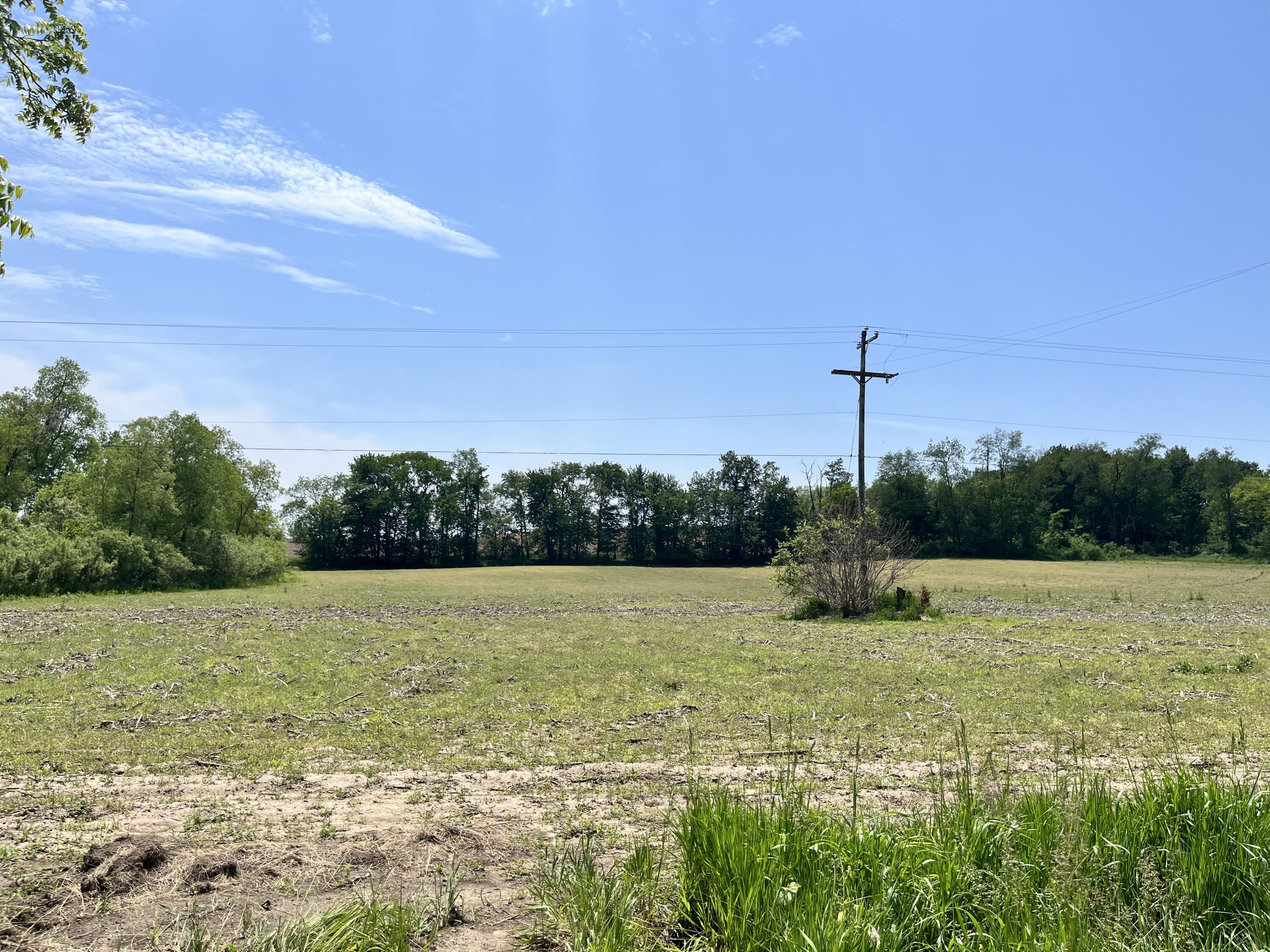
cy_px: 476
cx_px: 635
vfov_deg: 53.1
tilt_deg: +5.7
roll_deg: -1.9
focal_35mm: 26
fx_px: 954
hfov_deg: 67.3
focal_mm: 5.1
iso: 50
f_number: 1.6
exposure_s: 1/6173
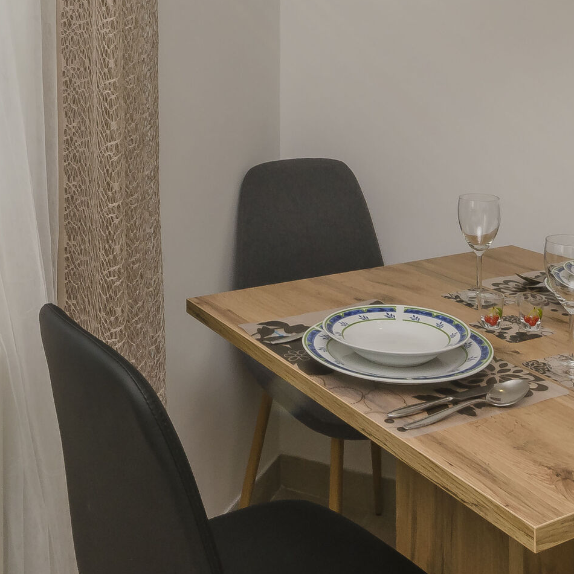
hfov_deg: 37.4
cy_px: 20
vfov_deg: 34.6
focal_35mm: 45
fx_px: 844
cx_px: 233
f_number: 18
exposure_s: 1/100
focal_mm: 12
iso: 100
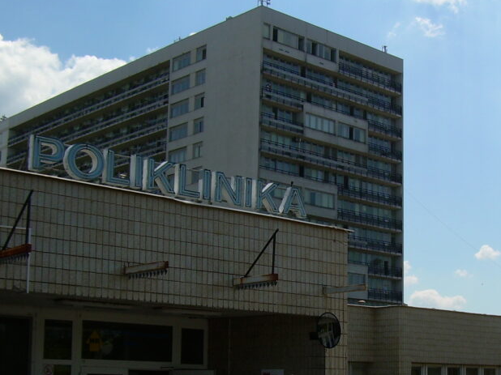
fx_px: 911
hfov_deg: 30.5
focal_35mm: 63
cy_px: 261
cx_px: 337
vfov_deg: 23.1
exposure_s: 1/707
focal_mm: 6.3
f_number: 4.6
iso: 50
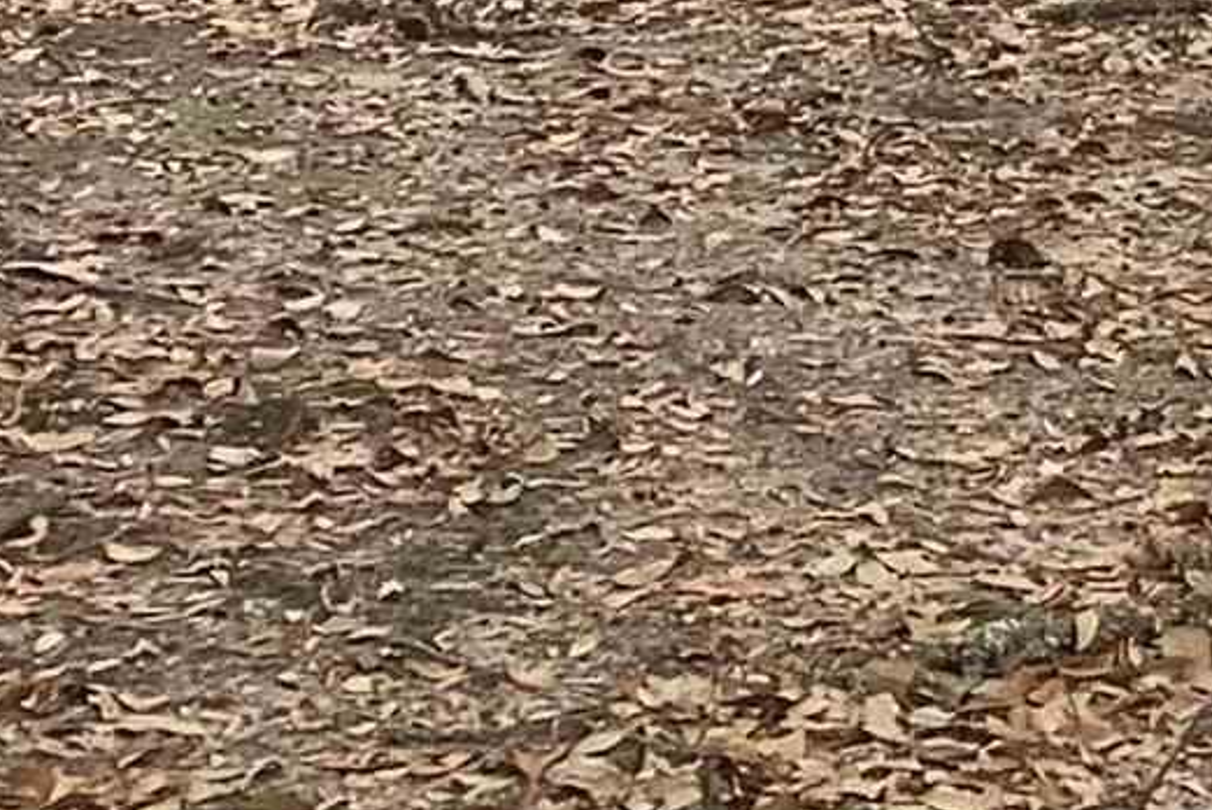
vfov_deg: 7.0
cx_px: 1175
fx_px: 6400
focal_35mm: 190
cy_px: -796
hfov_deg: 10.7
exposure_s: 1/120
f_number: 2.4
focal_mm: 3.3
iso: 32
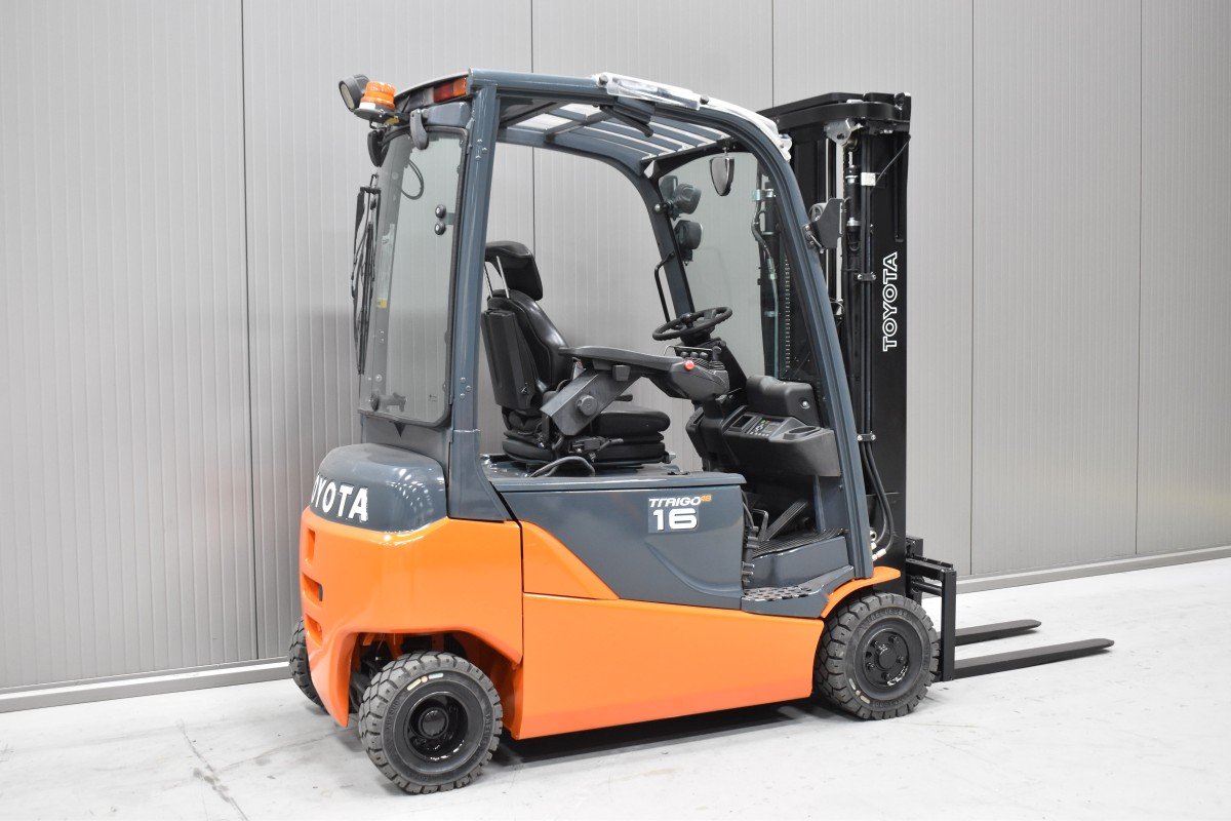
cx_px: 616
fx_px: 1333
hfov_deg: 49.6
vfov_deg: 34.2
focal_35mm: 39
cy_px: 410
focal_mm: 26
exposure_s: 1/20
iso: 1600
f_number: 5
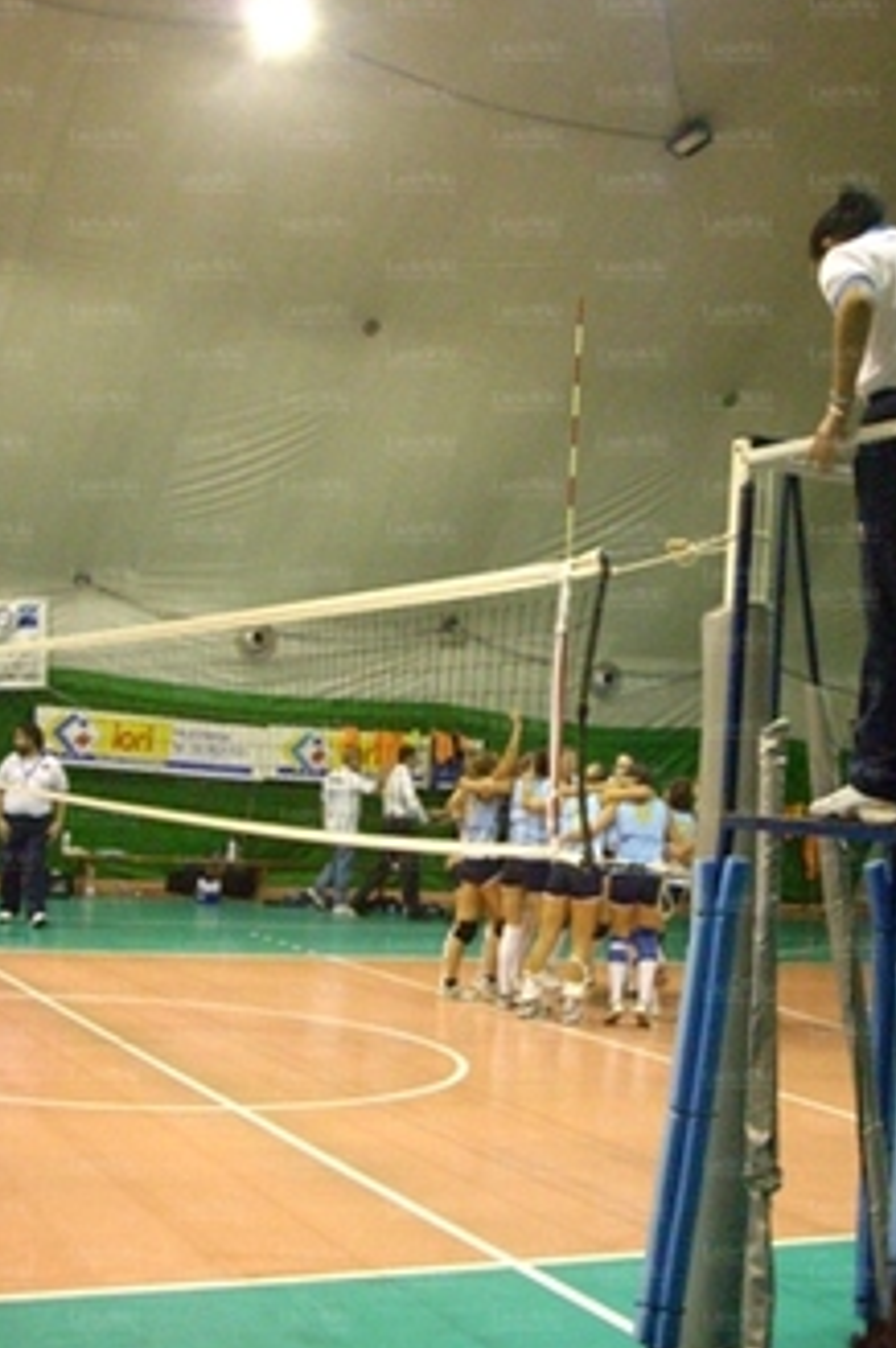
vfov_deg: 41.9
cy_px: 732
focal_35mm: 47
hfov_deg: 28.4
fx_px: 1758
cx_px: 580
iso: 800
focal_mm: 6.2
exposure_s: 1/30
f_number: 2.8
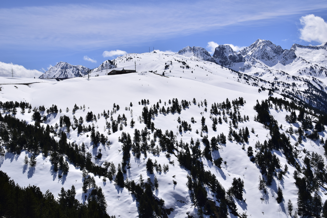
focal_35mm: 48
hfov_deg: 41.1
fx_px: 436
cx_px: 164
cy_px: 109
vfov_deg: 28.1
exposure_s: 1/640
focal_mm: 32
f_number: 13
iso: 100
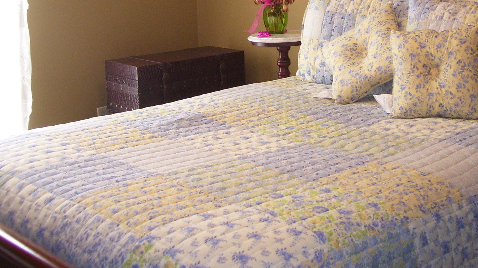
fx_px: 760
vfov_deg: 19.6
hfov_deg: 34.7
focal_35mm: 60
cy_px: 17
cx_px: 298
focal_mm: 6
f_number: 2.7
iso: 125
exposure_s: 1/60
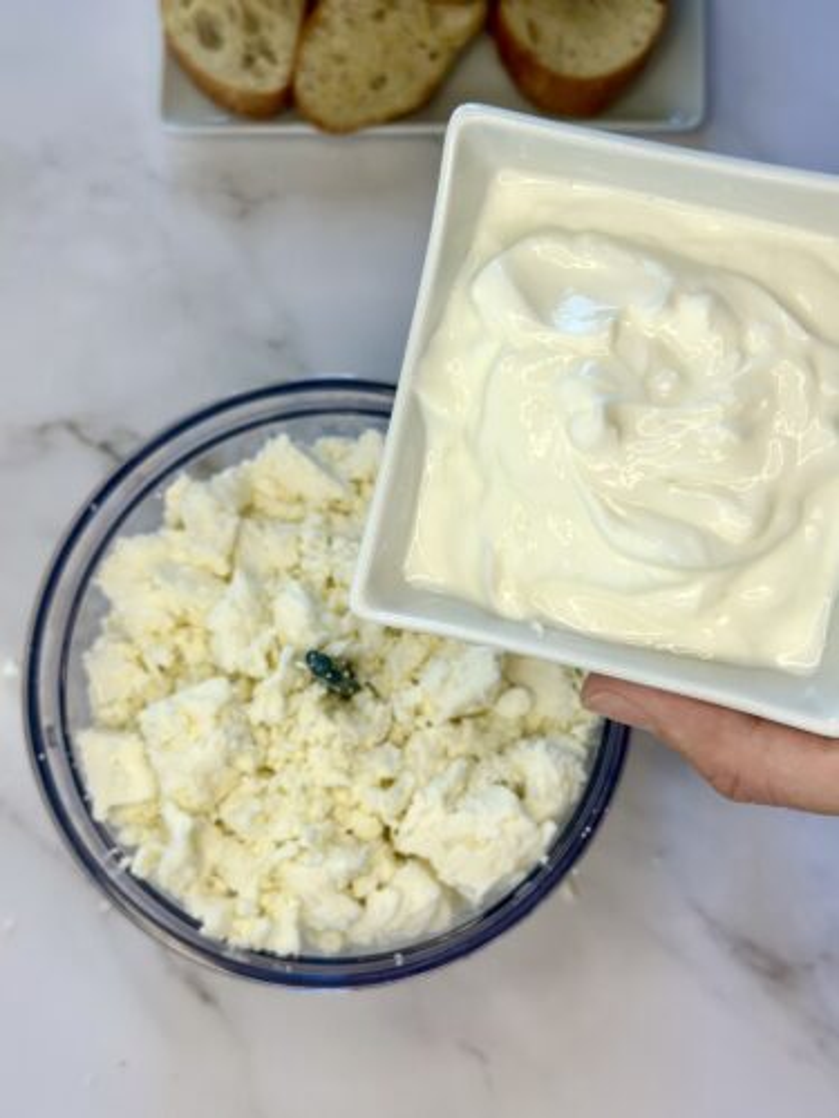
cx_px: 420
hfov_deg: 30.3
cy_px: 559
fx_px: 1551
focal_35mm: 48
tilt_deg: -80.7
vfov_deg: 39.7
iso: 80
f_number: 1.78
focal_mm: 6.86
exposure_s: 1/364
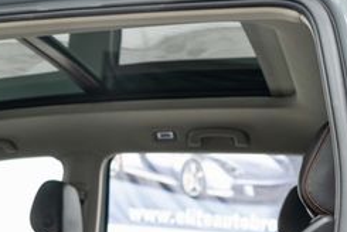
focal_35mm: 73
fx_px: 704
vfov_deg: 17.7
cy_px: 292
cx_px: 25
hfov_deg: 26.6
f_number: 3.2
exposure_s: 1/40
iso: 800
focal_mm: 28
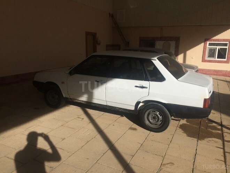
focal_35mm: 29
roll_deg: -1.4
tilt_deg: -11.7
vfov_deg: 48.2
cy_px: 86
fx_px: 193
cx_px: 115
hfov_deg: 61.7
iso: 32
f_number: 2.2
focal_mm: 4.15
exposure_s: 1/3425
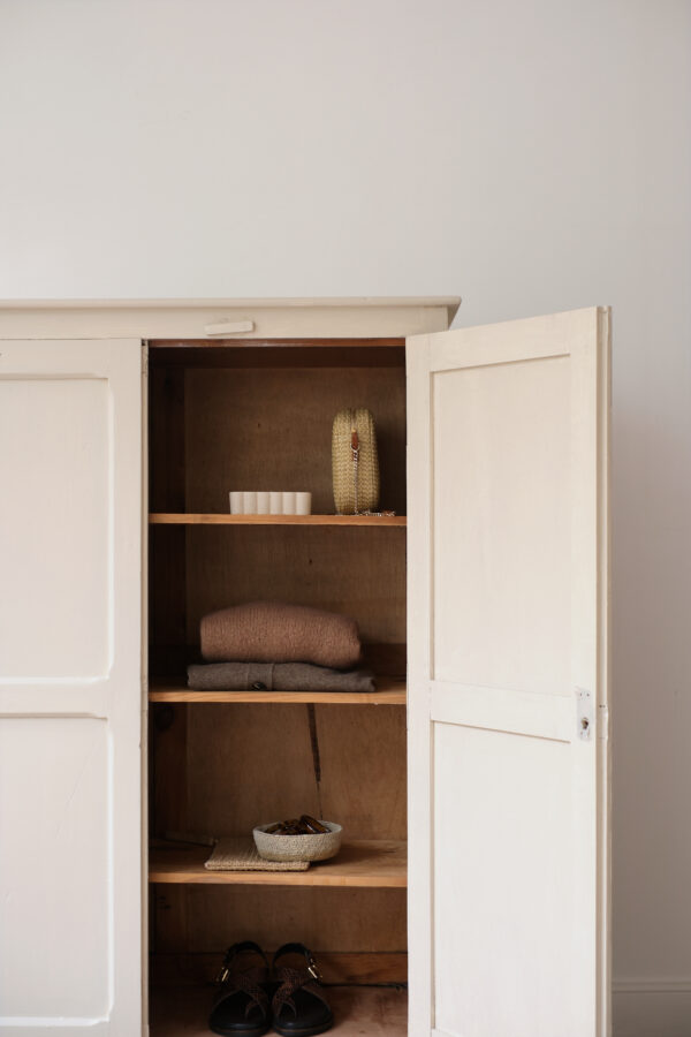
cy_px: 518
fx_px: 1612
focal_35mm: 56
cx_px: 346
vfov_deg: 35.6
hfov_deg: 24.2
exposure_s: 1/2400
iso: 125
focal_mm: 37.6
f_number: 4
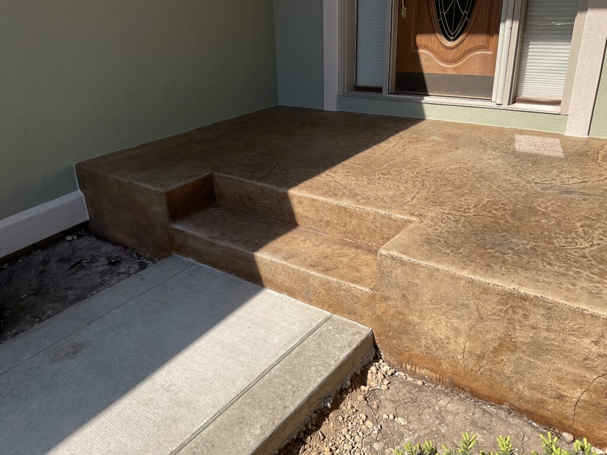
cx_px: 304
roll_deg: +2.3
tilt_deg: -24.0
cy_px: 228
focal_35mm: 29
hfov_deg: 61.7
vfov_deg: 48.2
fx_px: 509
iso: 16
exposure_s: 1/1490
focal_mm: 3
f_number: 1.8
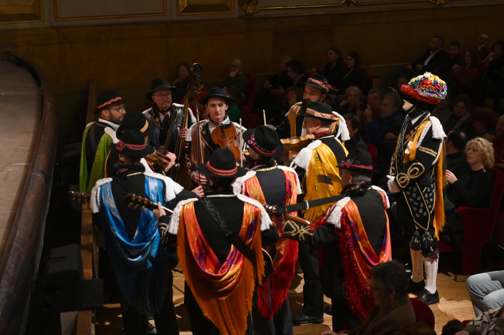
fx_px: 910
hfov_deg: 30.9
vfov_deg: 20.9
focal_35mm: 65
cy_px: 159
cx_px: 290
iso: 3200
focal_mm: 50
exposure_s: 1/125
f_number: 4.5
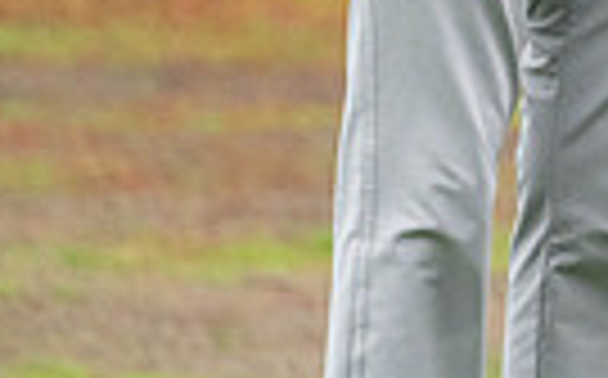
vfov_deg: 0.9
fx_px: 24278
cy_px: -520
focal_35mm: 1467
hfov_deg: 1.4
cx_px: 1351
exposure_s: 1/640
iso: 1250
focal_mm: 300
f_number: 4
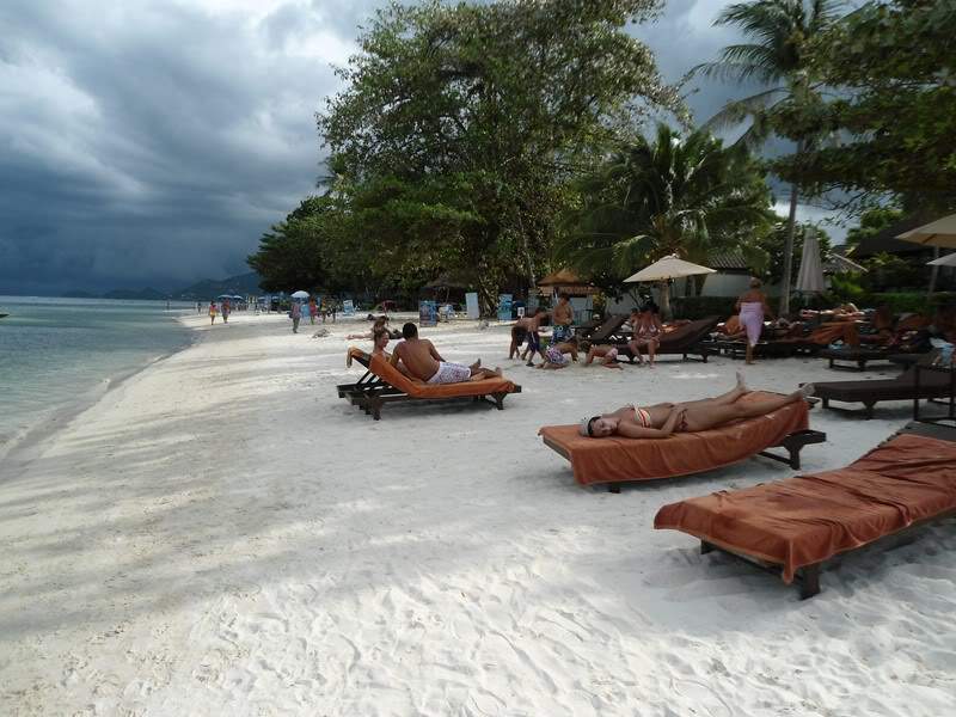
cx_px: 478
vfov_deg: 53.1
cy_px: 358
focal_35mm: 26
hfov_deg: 67.3
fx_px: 718
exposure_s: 1/200
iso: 80
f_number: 8
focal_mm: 4.7
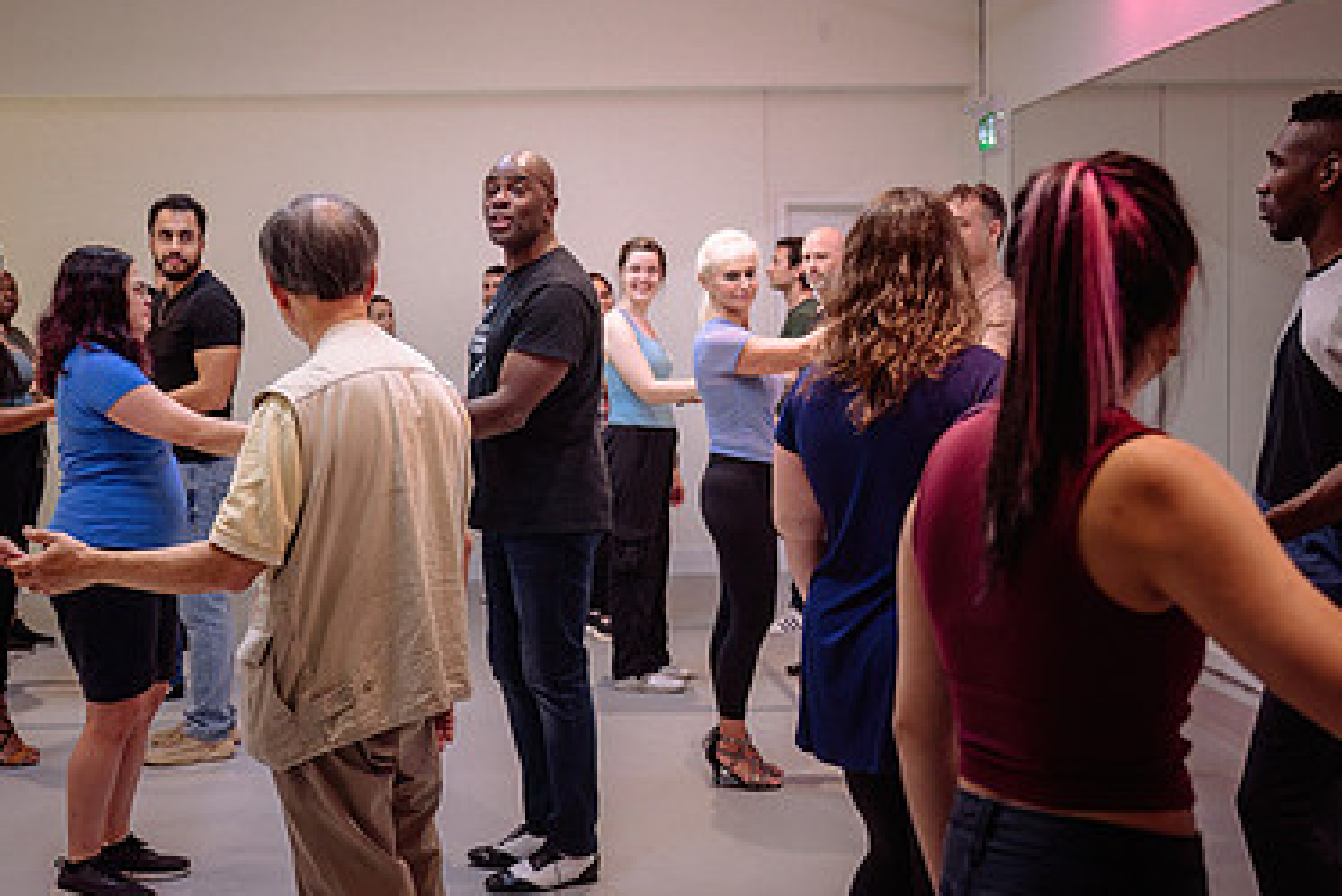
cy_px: 473
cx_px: 627
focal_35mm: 48
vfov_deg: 28.1
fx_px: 1790
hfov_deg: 41.1
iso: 1600
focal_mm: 28.5
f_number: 2.8
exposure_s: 1/250
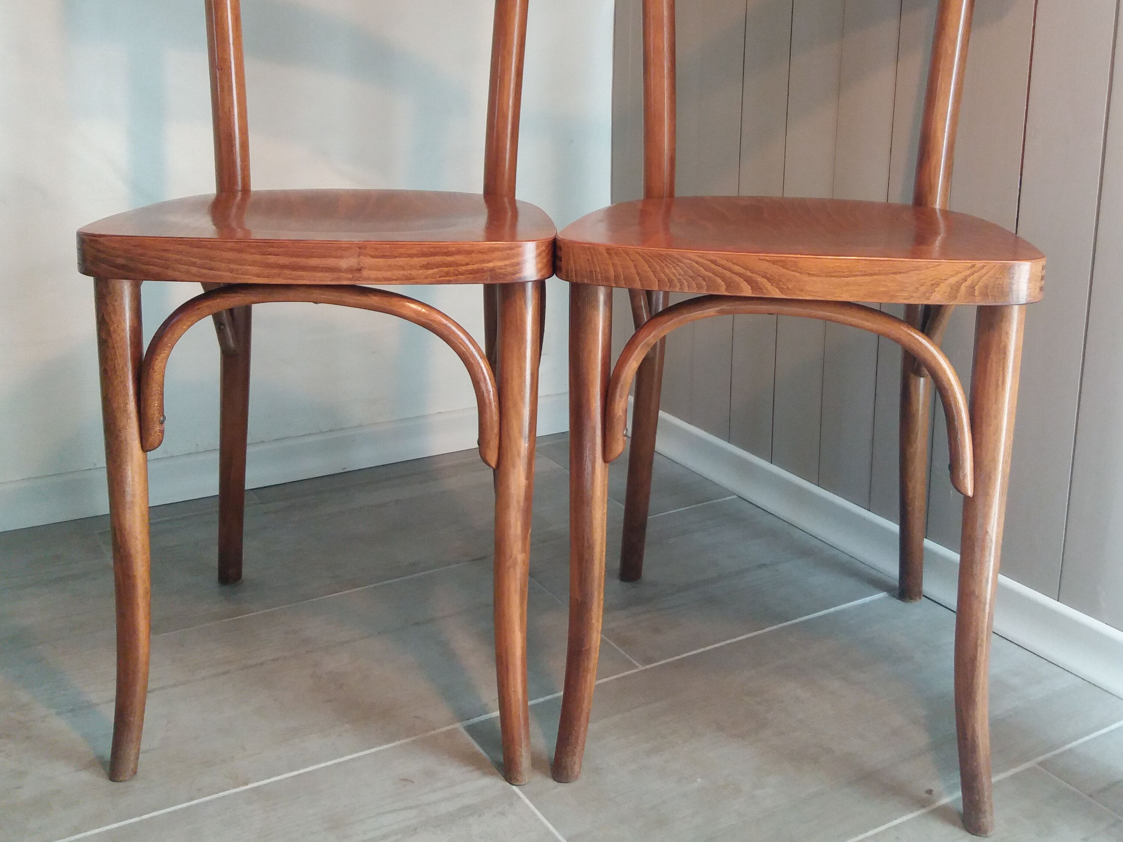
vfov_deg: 37.3
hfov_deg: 49.0
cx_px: 575
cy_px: 281
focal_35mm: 38
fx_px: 1233
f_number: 1.9
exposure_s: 1/102
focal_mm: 3.7
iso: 200
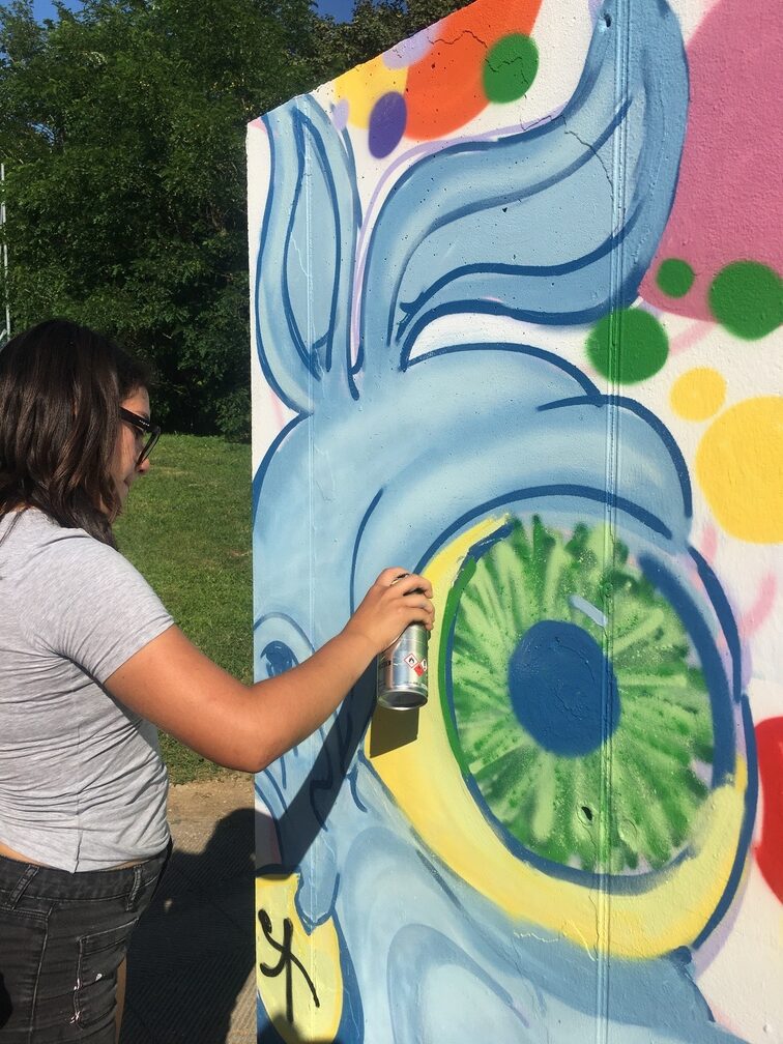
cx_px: 392
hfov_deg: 48.2
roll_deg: -0.9
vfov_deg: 61.7
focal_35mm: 29
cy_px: 522
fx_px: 875
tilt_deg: -4.4
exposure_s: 1/2564
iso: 25
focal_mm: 4.15
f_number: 2.2
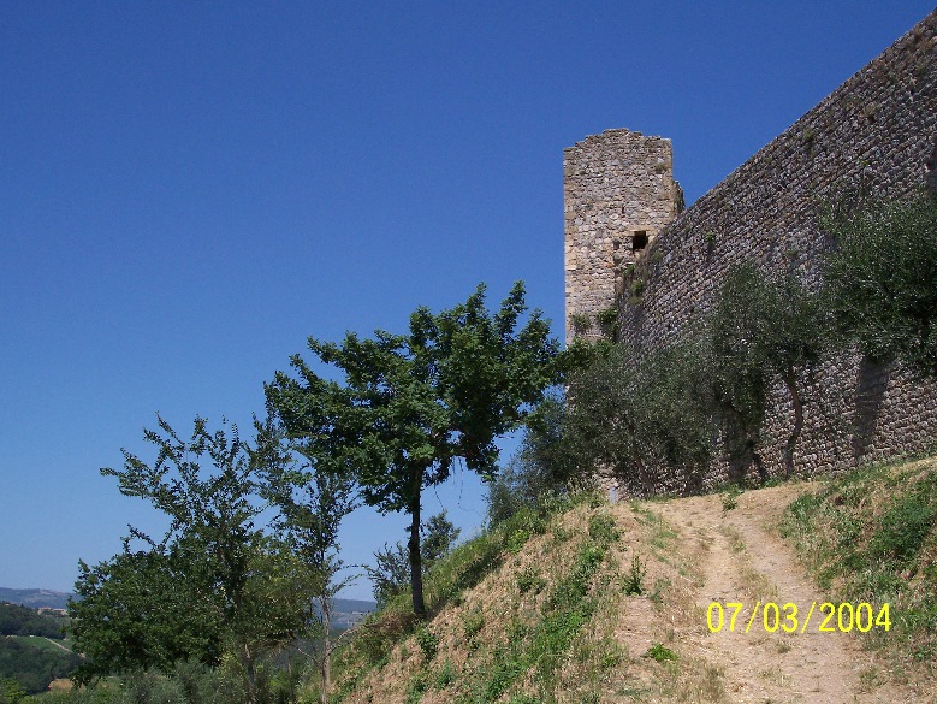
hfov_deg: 47.8
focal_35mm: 39
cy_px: 347
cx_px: 459
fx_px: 1056
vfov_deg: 36.8
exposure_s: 1/1000
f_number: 4.8
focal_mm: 8
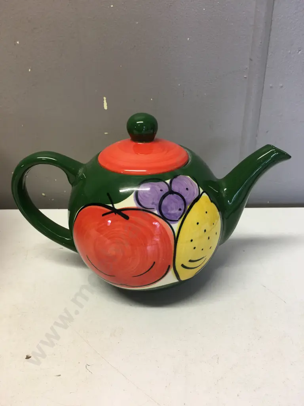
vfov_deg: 61.7
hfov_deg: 48.2
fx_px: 340
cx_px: 152
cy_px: 203
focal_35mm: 29
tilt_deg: -27.5
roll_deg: +0.8
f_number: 2.2
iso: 64
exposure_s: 1/33
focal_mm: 4.15
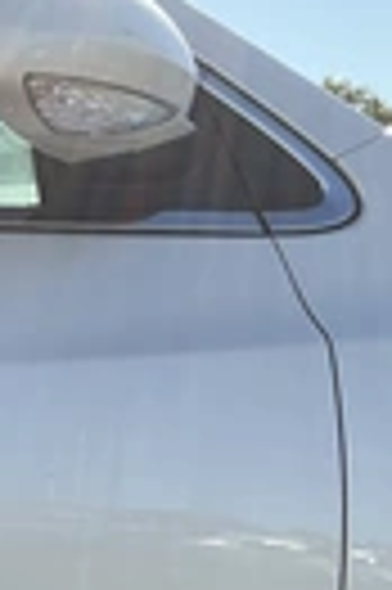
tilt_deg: -11.1
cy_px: 649
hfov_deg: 13.4
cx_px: -360
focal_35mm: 89
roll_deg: +1.5
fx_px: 1457
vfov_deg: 21.7
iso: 25
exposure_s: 1/883
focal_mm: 3
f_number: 1.8
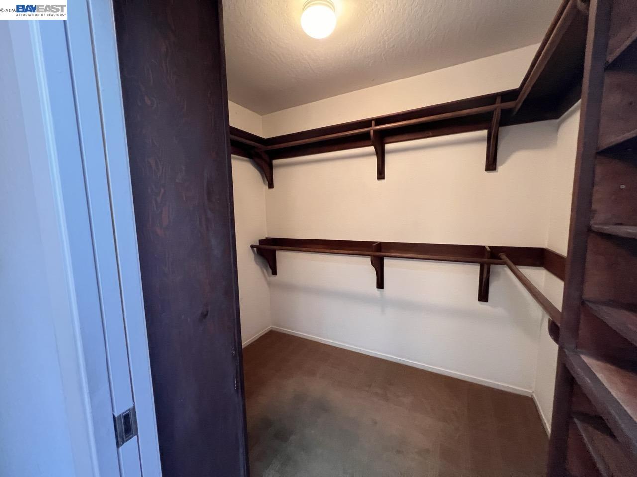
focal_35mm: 13
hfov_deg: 106.2
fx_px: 239
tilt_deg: -6.6
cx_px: 318
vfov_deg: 89.9
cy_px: 238
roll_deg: +0.6
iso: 500
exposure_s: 1/60
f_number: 1.8
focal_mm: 1.57
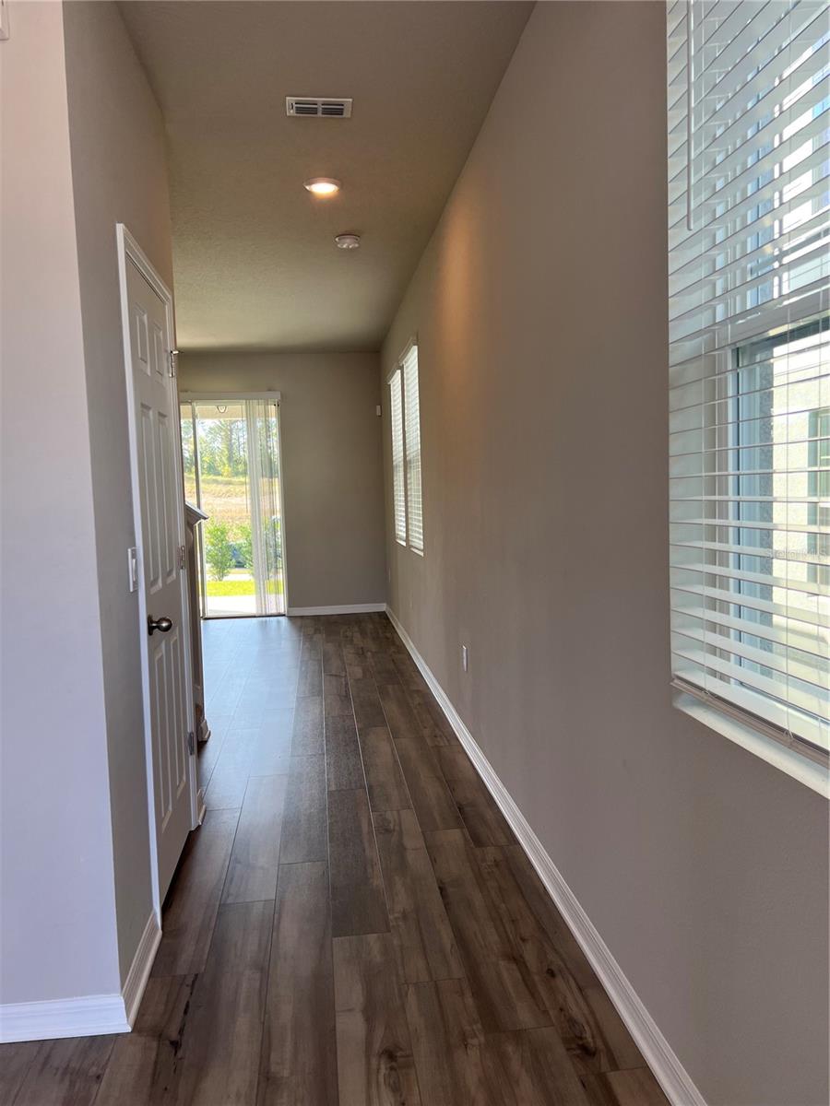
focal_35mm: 26
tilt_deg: -3.6
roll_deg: +2.3
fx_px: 831
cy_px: 553
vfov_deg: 67.3
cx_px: 415
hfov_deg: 53.1
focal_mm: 5.7
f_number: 1.5
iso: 50
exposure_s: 1/163
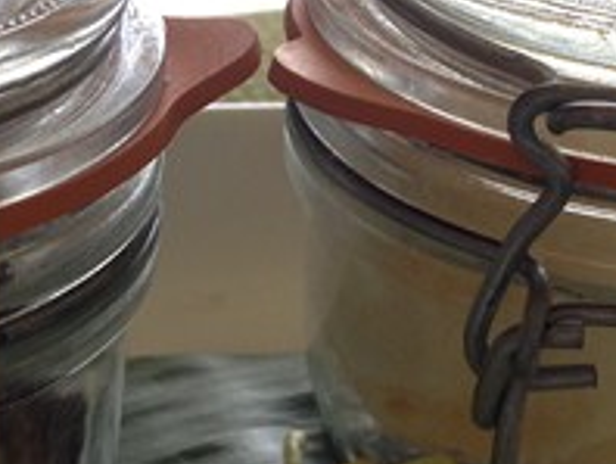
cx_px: 280
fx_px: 1853
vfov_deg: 14.1
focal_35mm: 104
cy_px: 405
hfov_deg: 18.9
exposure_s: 1/24
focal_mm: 4.28
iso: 64
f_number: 2.4
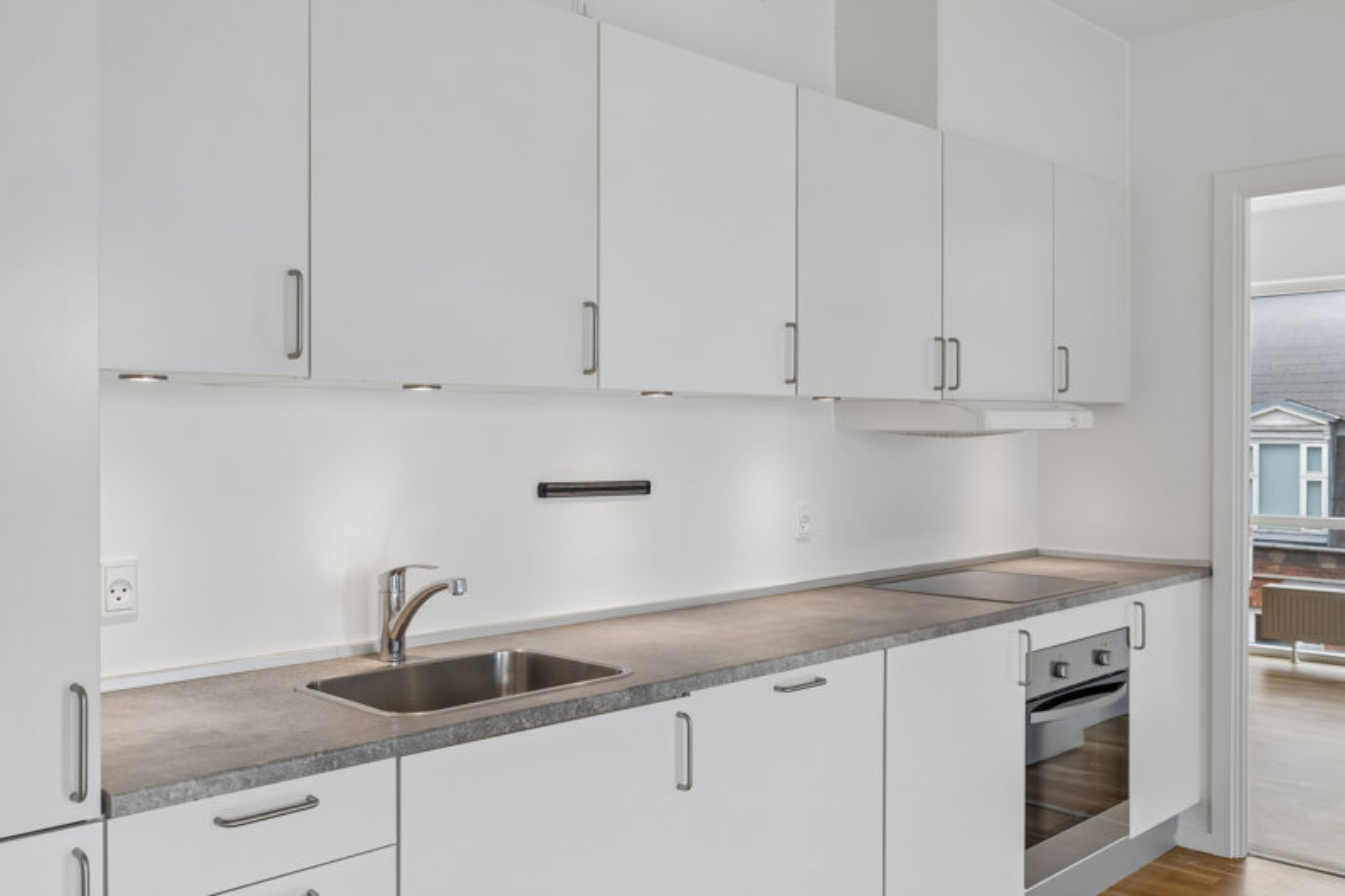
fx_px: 1158
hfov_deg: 60.3
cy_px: 448
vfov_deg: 42.3
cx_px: 672
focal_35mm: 31
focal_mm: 21
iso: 160
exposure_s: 1/10
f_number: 9
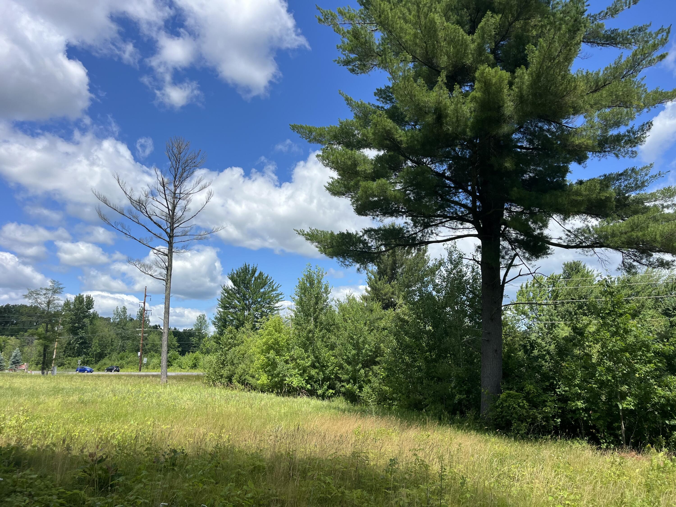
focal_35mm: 26
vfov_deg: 53.1
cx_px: 338
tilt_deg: +11.5
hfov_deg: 67.3
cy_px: 254
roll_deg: +1.1
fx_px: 508
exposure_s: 1/3311
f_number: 1.6
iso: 50
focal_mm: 5.1
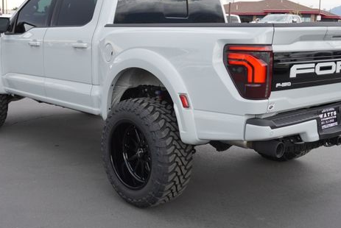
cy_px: 95
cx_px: 171
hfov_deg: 41.3
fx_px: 452
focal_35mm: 48
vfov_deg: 28.3
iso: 100
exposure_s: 1/100
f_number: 5
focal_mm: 23
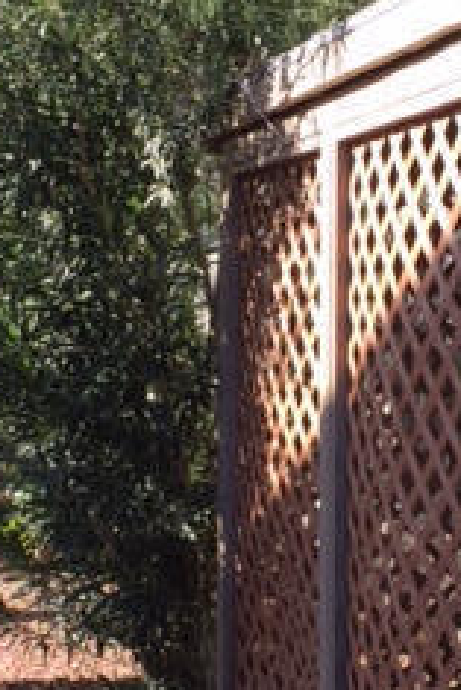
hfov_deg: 16.7
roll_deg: +0.0
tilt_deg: -4.1
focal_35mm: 82
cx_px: 261
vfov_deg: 24.6
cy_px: 464
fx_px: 1573
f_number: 2.2
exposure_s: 1/408
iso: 32
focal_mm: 4.15
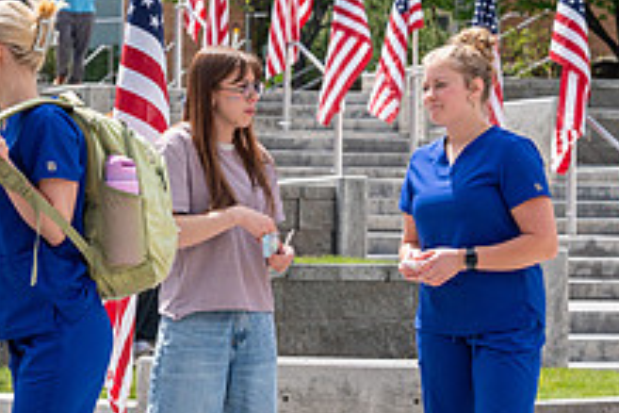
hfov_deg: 14.2
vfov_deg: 9.4
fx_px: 2476
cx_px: 208
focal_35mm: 144
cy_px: -72
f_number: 5.6
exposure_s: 1/1000
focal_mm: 51
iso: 250
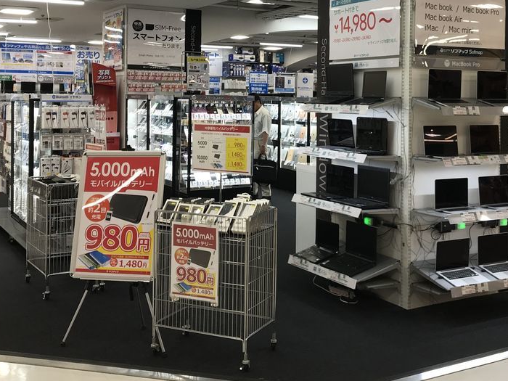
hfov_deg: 39.5
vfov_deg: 29.9
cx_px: 297
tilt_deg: +0.9
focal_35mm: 48
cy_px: 105
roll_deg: -1.1
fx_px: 704
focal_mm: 3.99
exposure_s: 1/78
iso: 20
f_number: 1.8
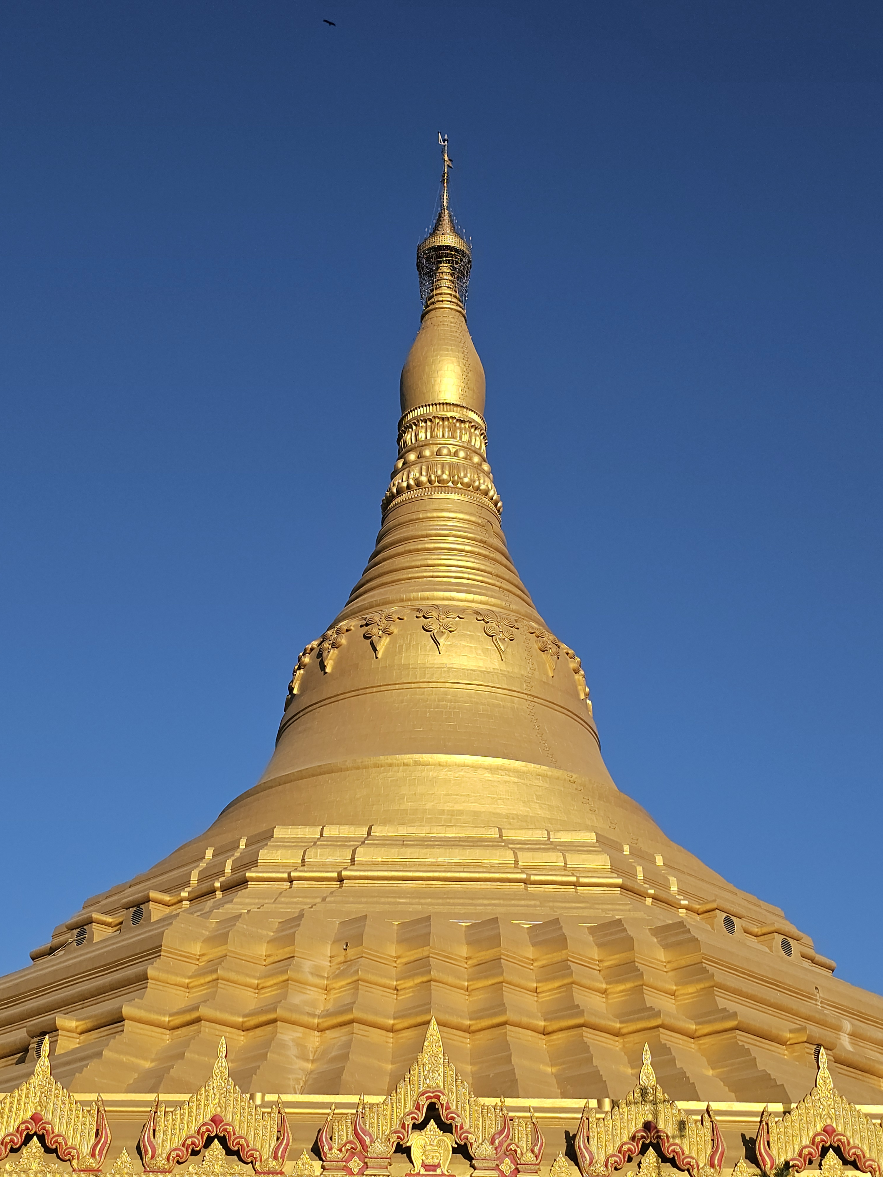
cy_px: 588
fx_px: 782
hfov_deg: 58.9
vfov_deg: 73.9
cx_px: 442
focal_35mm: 23
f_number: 1.7
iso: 10
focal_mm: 6.3
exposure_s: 1/1384
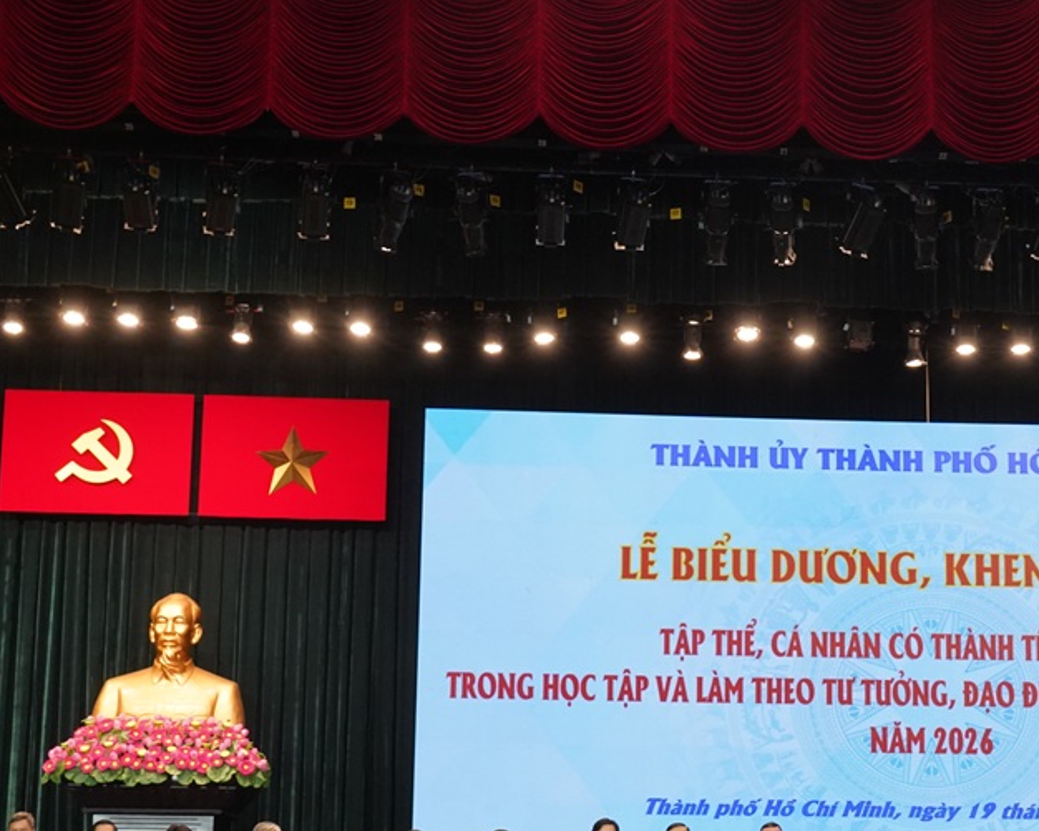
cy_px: 610
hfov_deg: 29.8
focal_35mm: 63
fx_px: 1938
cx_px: 705
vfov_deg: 24.0
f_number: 7.1
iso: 3200
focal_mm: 35
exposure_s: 1/200
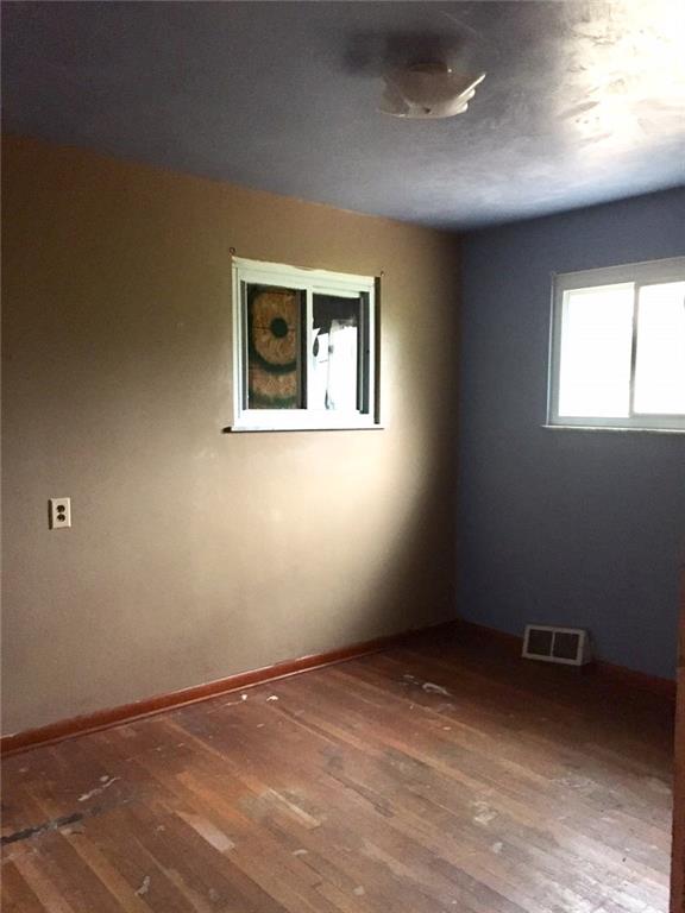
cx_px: 342
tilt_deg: -5.1
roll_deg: -0.5
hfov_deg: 48.2
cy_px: 456
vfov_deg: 61.7
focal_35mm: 29
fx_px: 765
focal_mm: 4.15
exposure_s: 1/15
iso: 320
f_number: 2.2
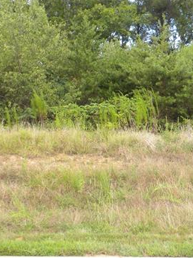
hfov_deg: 22.3
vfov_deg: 29.8
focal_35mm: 65
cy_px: 108
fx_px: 483
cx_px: 154
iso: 64
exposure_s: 1/96.2
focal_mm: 6.6
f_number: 3.5
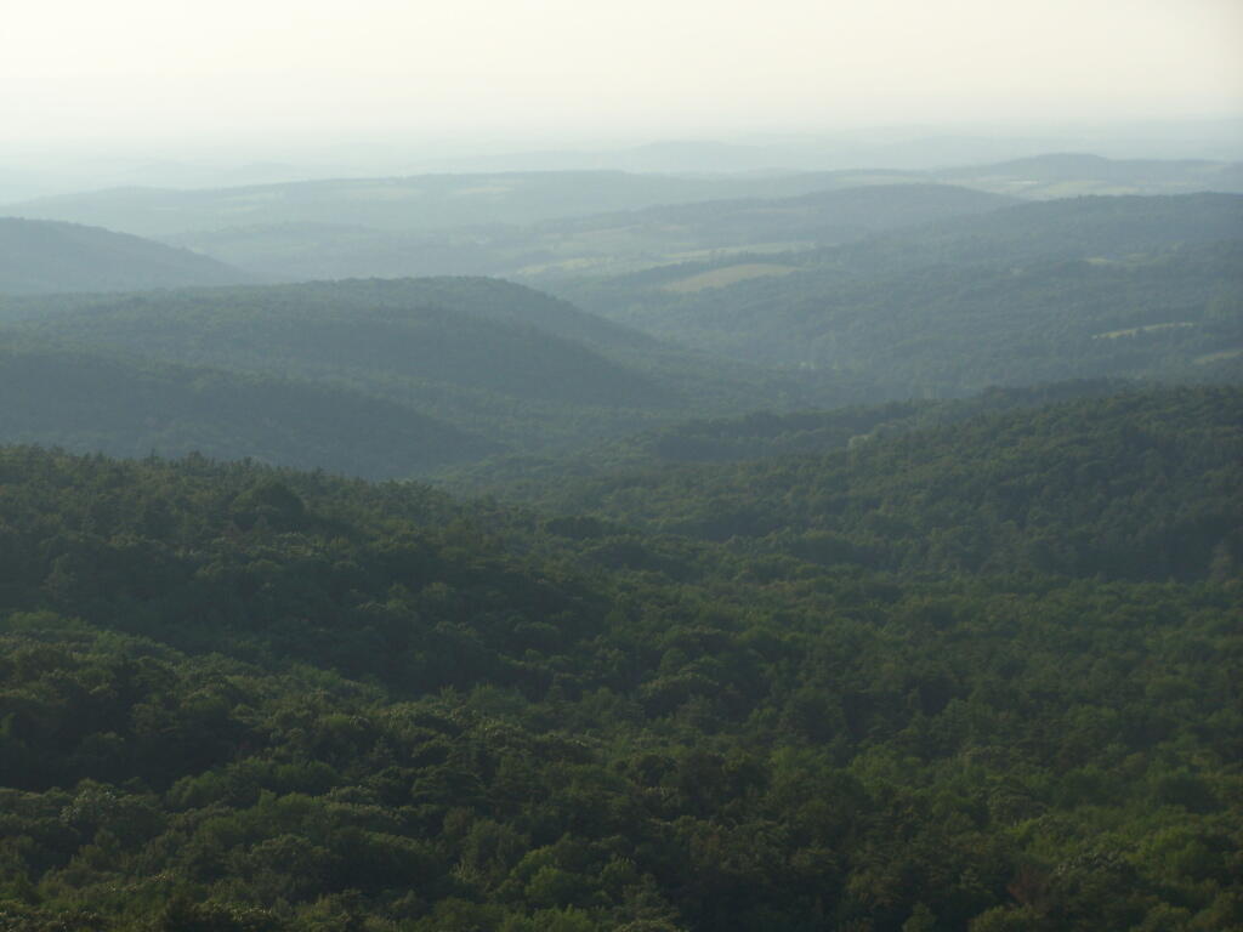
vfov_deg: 12.7
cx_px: 622
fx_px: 4201
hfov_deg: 16.8
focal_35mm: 117
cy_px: 466
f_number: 3.2
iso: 80
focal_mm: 19.4
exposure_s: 1/1000
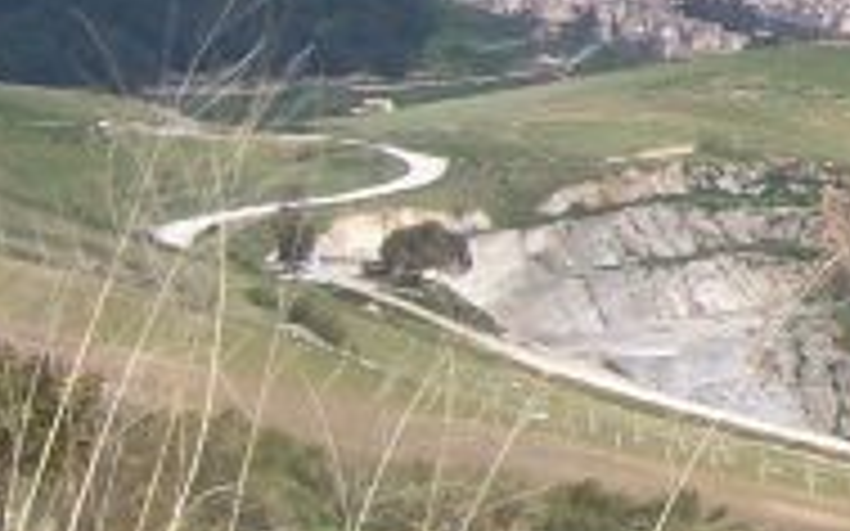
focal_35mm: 157
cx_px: 1484
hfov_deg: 12.3
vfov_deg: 8.3
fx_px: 3636
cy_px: 68
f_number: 7.2
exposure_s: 1/231
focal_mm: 5.8
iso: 80
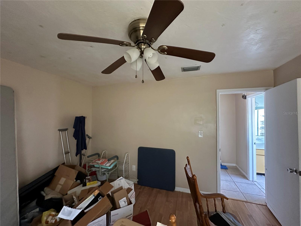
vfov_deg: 85.7
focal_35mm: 14
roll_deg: -0.8
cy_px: 113
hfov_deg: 102.1
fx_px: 122
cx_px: 150
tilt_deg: +1.7
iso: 1000
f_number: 2.2
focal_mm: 2.22
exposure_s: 1/60
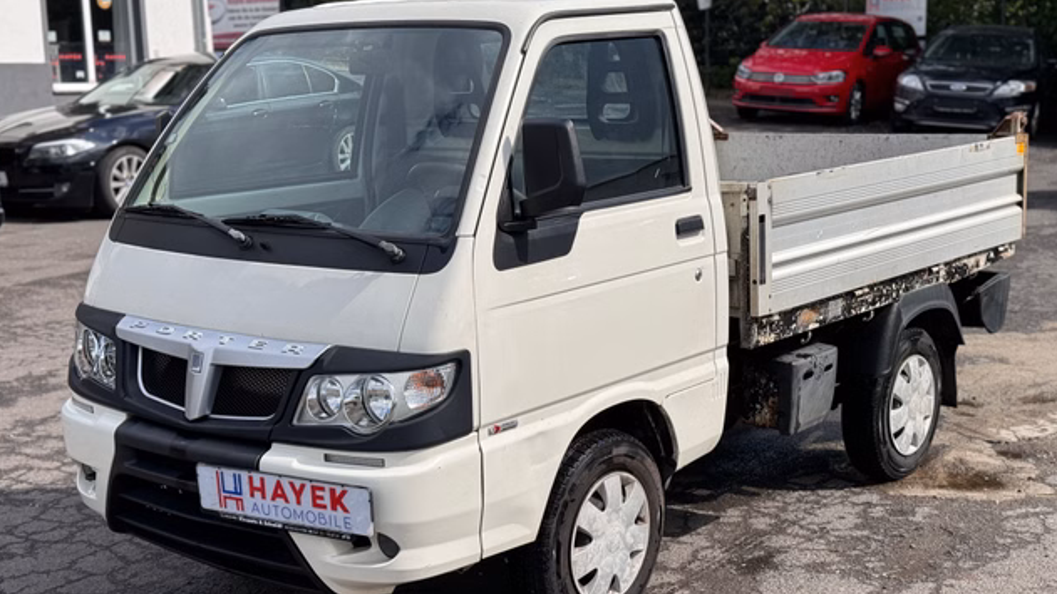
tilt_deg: -9.8
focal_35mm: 53
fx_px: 1486
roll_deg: +1.8
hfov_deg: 39.2
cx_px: 528
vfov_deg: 22.6
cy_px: 346
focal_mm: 6.76
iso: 64
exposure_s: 1/4310
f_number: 1.78
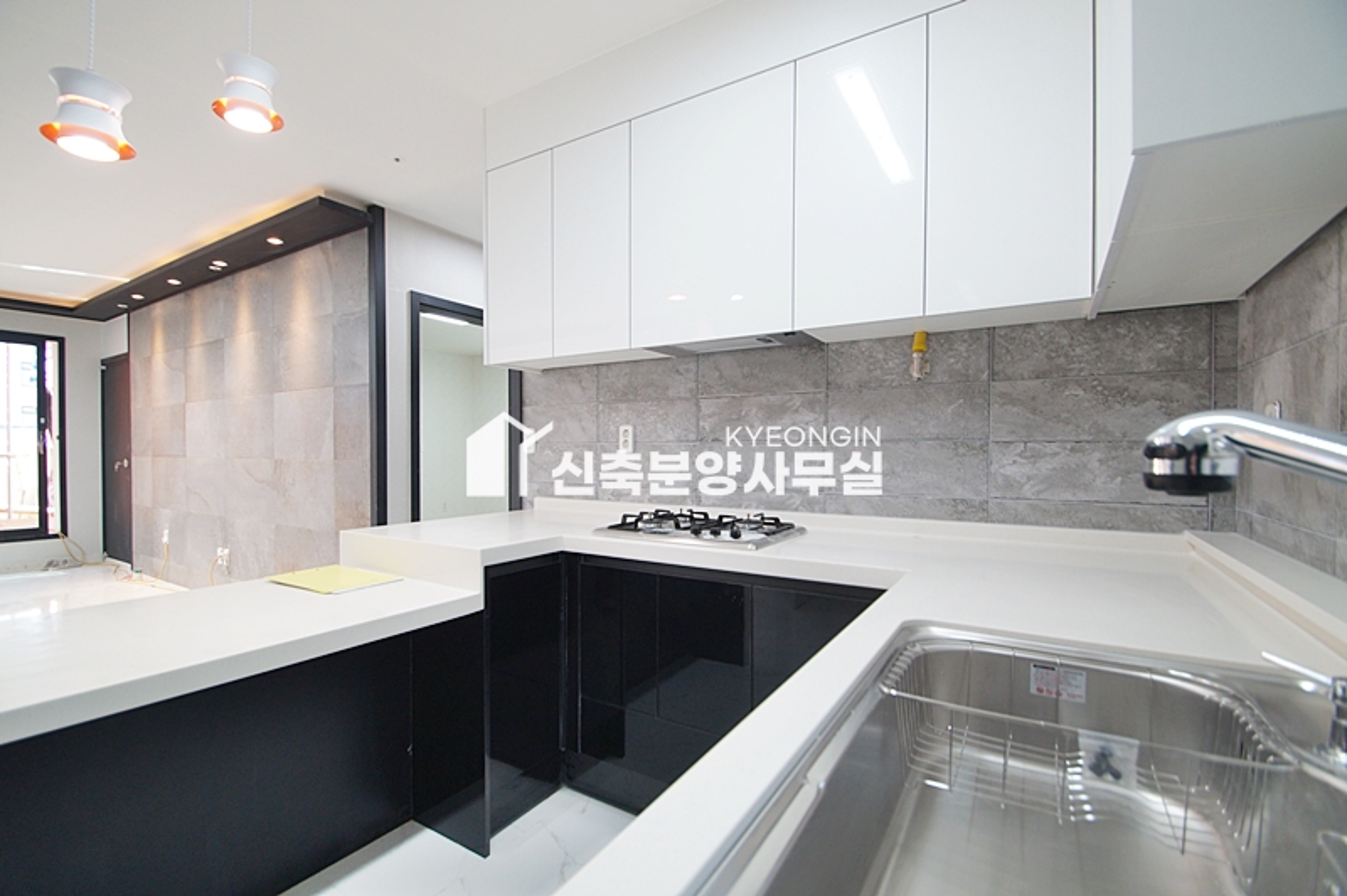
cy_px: 448
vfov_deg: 77.2
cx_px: 674
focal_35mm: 15
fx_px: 561
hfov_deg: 100.4
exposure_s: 1/50
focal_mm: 10
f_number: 4
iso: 400
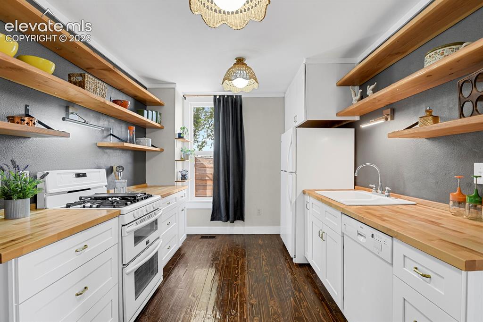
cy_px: 161
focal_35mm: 17
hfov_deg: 93.3
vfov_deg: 70.4
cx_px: 242
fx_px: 228
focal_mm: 17
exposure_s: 2
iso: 250
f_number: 8
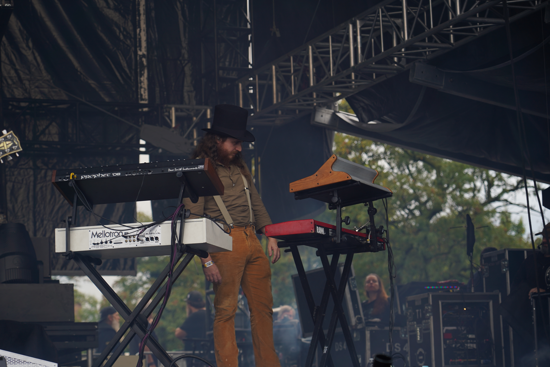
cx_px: 275
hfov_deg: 19.5
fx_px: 1604
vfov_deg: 13.0
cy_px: 184
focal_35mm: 105
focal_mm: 105
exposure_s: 1/200
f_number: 5
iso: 100
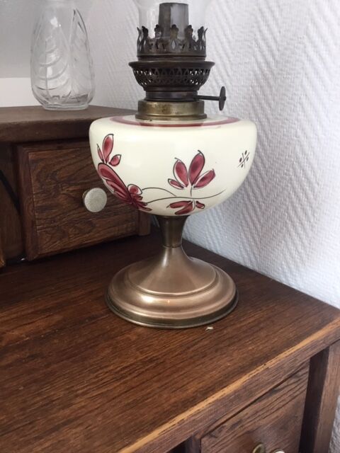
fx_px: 406
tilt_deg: -20.8
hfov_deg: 45.4
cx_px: 170
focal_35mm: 31
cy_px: 226
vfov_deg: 58.4
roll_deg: +1.5
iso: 80
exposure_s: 1/33
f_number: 2.4
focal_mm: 3.3
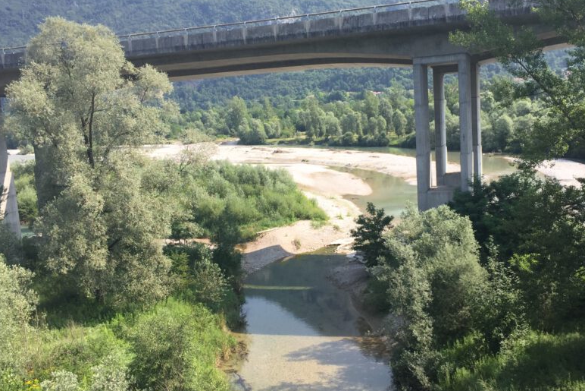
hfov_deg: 48.4
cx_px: 313
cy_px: 208
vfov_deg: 33.4
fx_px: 650
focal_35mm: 40
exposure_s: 1/732
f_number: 2.2
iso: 32
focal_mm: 4.15
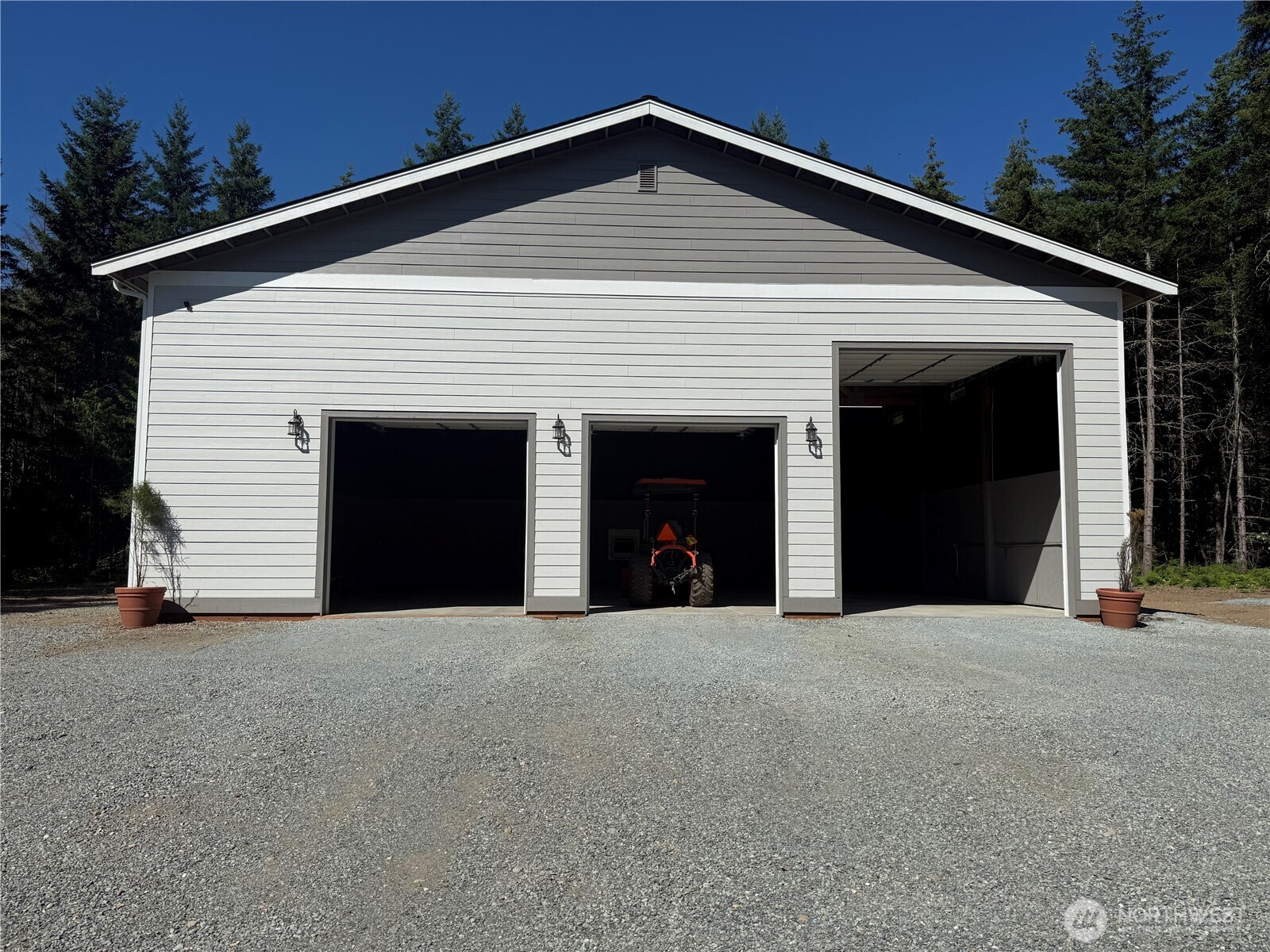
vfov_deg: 56.8
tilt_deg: +4.8
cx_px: 635
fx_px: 881
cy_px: 476
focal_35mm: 24
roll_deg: -1.0
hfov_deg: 71.6
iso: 80
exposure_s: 1/9091
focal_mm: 6.76
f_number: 1.78
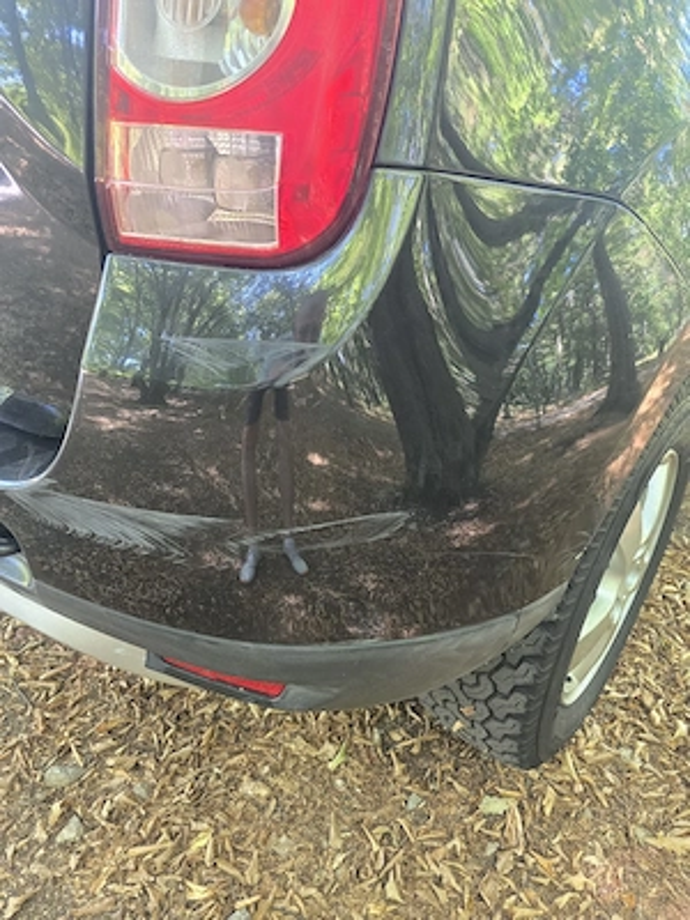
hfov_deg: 58.9
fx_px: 611
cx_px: 345
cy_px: 460
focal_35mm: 23
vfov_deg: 73.9
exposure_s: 1/101
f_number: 1.7
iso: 400
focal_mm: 6.3
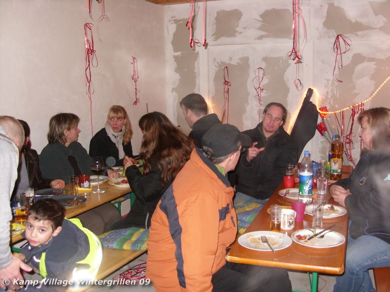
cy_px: 146
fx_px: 428
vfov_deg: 37.7
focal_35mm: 38
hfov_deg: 49.0
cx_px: 195
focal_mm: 6.3
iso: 200
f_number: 2.8
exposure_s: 1/30
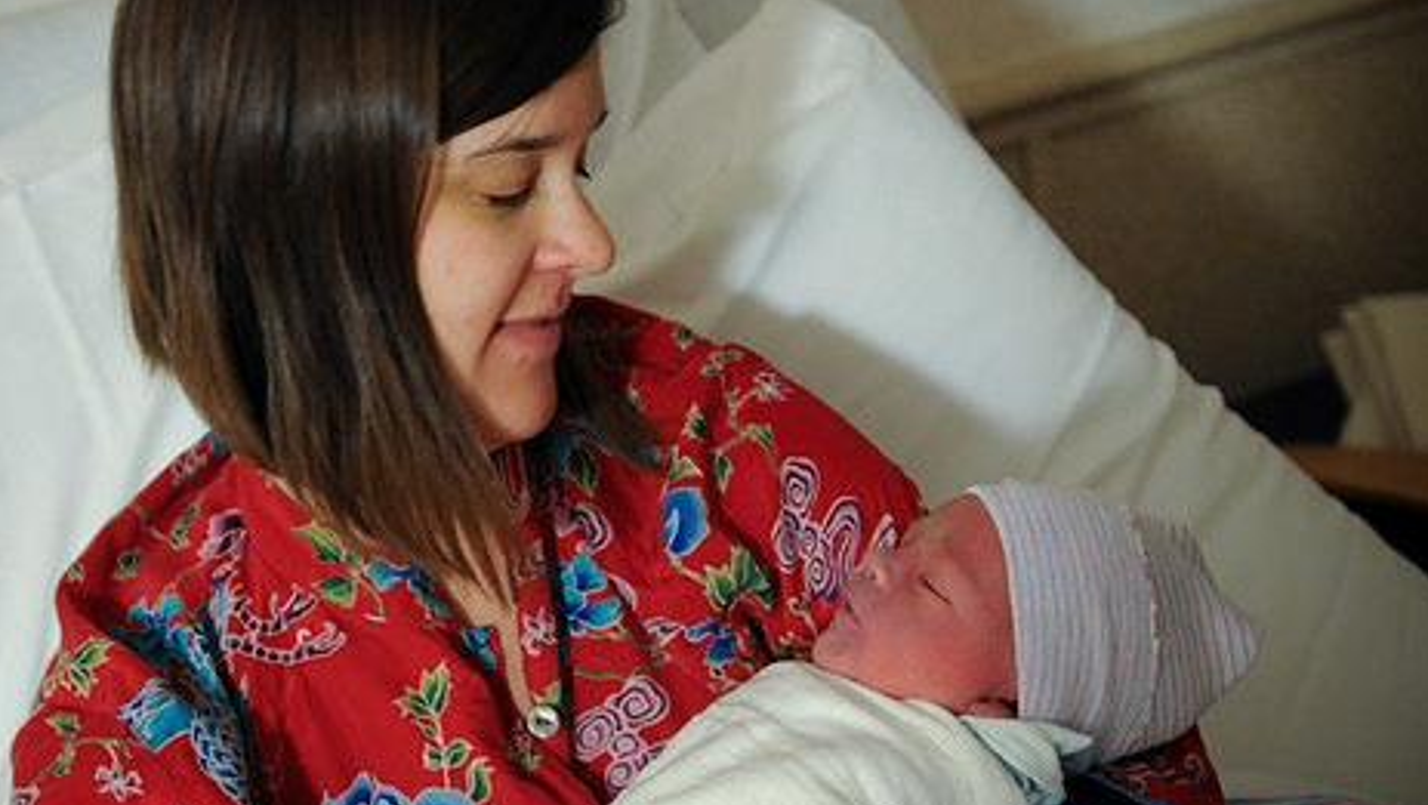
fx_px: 2084
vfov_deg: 21.9
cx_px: 564
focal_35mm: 55
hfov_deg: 37.7
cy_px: 433
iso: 800
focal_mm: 28
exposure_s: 1/10
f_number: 2.8
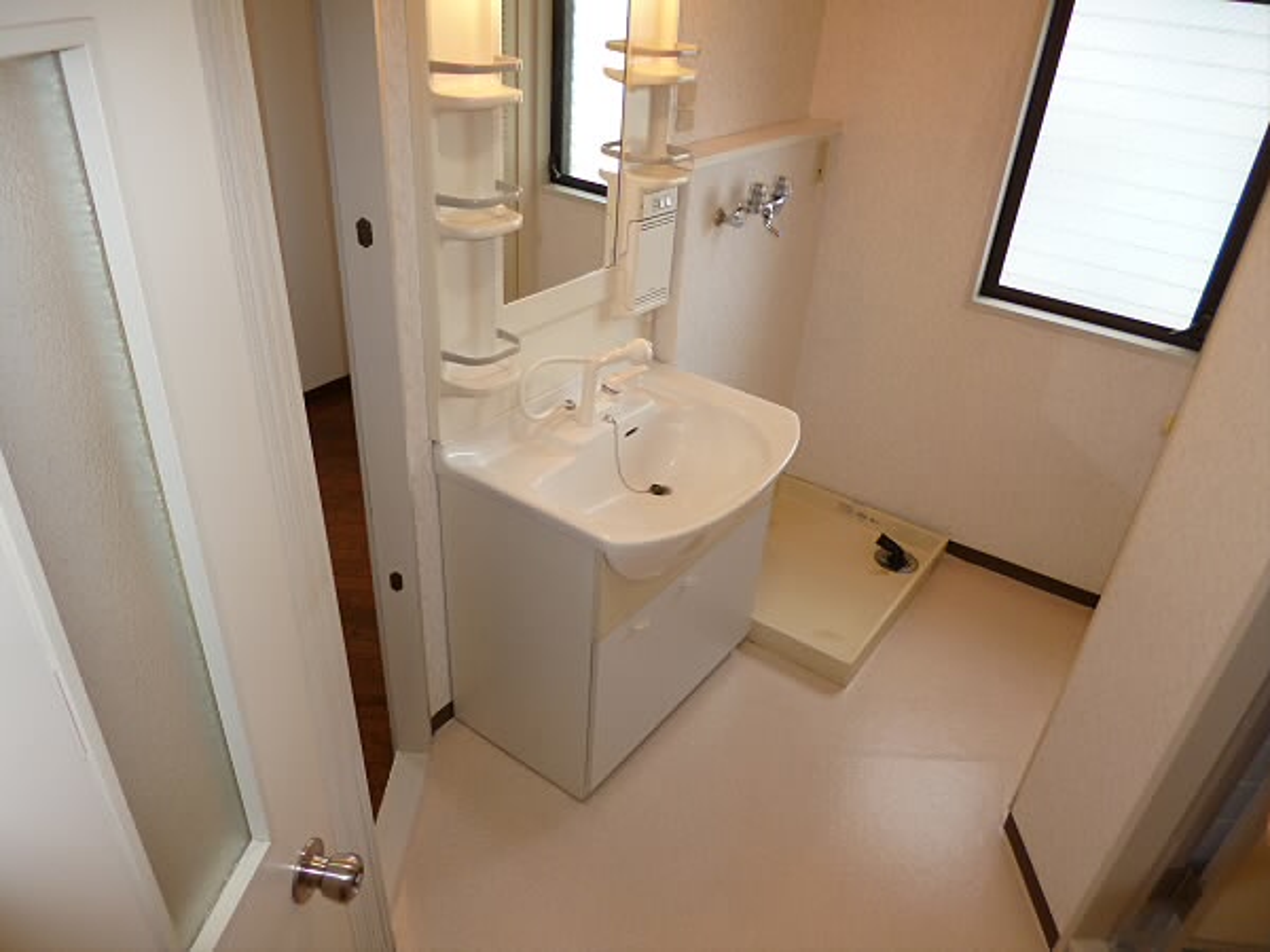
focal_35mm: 24
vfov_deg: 56.8
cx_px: 635
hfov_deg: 71.6
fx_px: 881
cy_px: 476
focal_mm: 4.3
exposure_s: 1/60
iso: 125
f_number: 2.5
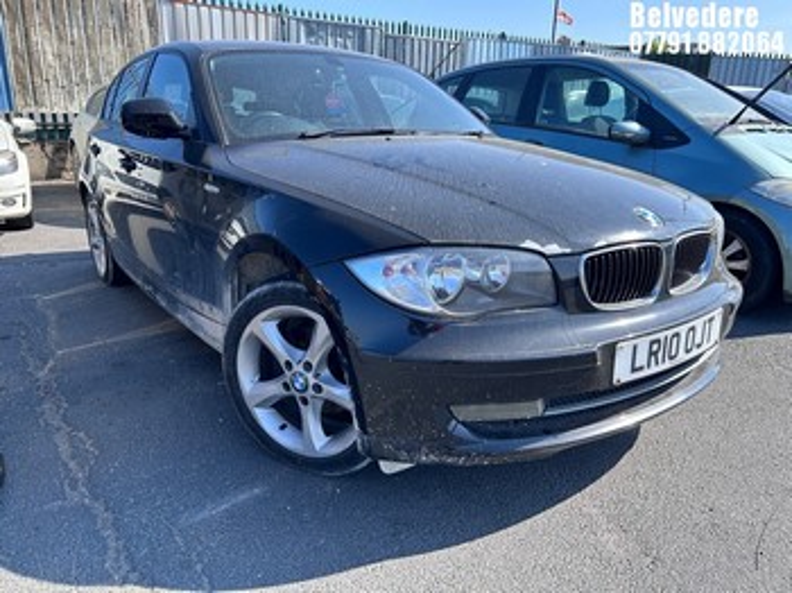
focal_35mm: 26
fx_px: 594
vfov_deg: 53.0
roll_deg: -1.1
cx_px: 396
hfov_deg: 67.3
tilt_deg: -16.8
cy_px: 296
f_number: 1.5
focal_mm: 5.7
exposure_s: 1/1266
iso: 50
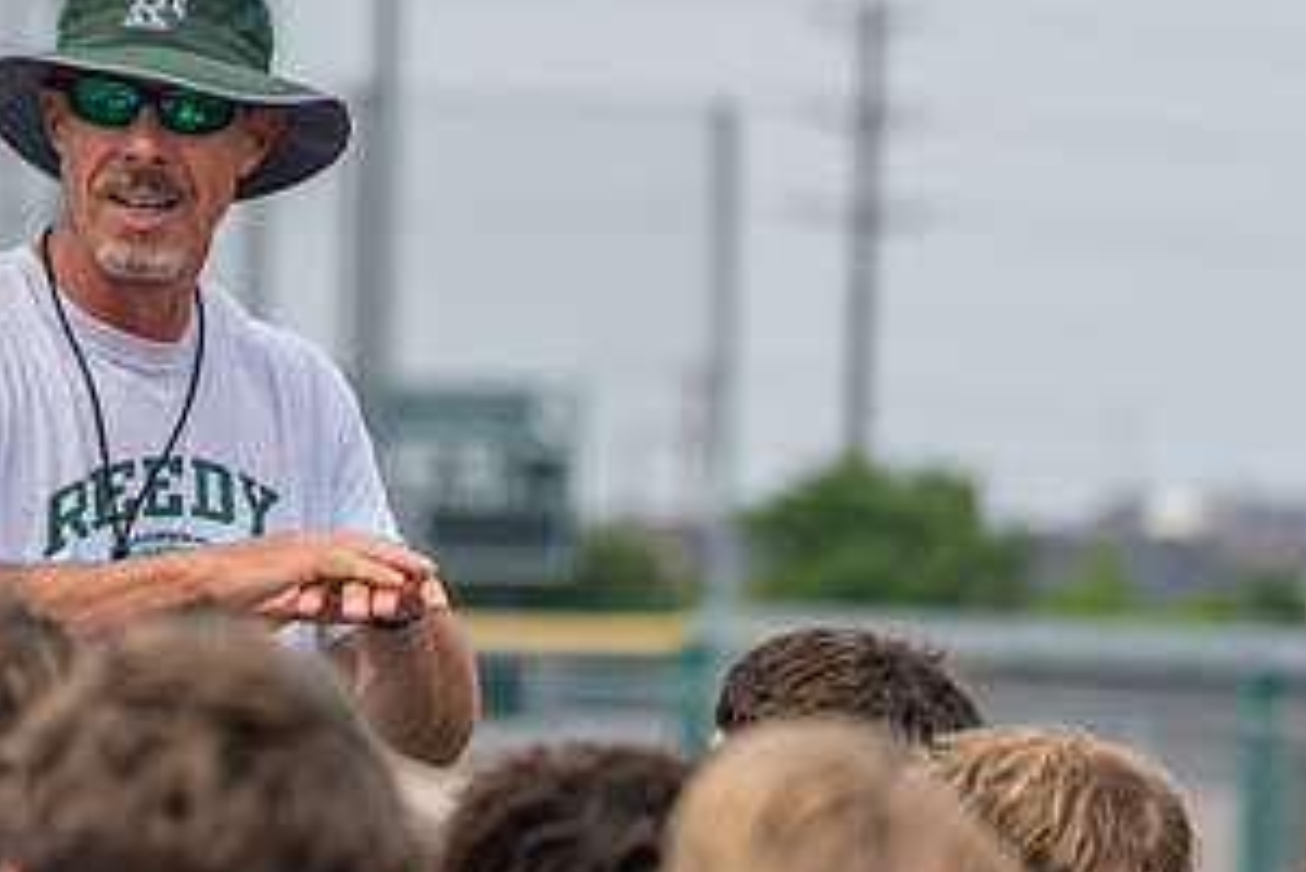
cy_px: 241
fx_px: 13973
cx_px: 204
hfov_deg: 5.3
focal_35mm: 385
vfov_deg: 3.6
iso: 400
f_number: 5.6
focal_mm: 200
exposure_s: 1/1250
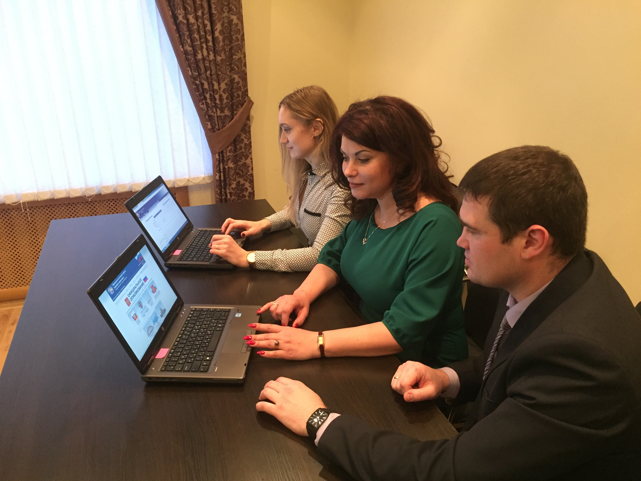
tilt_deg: -22.0
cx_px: 320
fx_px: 537
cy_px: 240
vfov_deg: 48.2
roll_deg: -0.1
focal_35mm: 29
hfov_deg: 61.7
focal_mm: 4.15
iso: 250
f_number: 2.2
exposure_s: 1/25
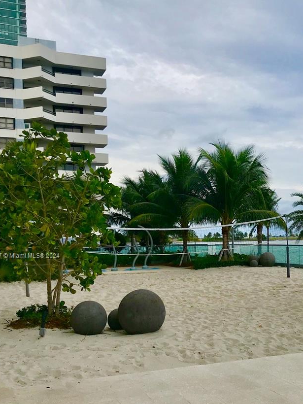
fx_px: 479
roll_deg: +1.7
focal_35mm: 41
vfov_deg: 45.3
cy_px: 256
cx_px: 191
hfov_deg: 34.9
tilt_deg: -0.2
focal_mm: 3.99
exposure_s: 1/1650
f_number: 1.8
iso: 20
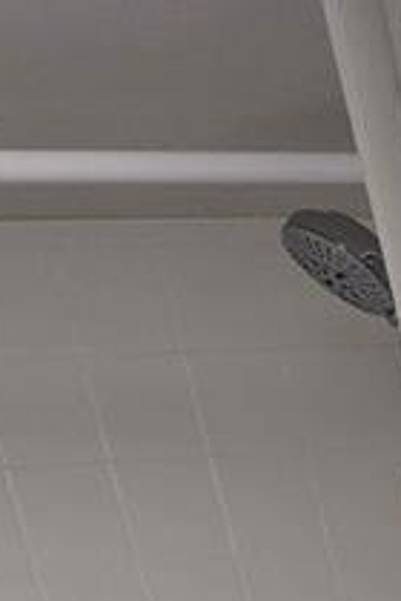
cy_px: 1374
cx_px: 1177
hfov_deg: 8.5
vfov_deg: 12.3
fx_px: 2289
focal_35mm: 137
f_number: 1.8
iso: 40
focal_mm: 6.4
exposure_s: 1/120
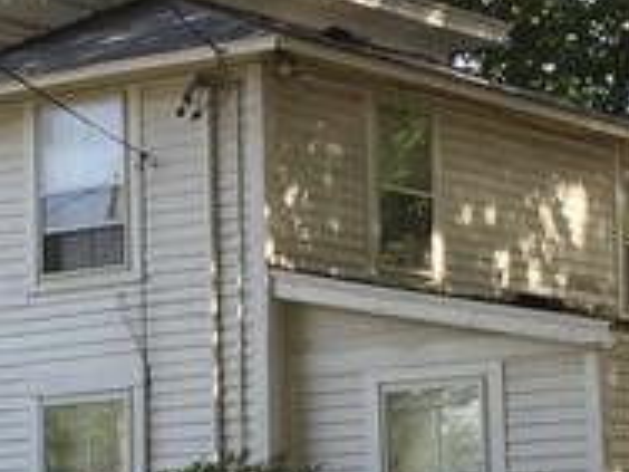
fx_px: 2871
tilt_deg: +5.5
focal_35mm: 158
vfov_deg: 9.4
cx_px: 238
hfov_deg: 12.5
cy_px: 251
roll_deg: +1.3
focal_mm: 4.15
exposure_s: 1/363
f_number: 2.2
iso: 32
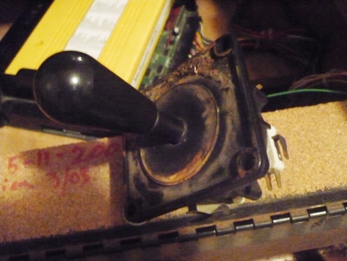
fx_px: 351
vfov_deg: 40.7
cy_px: 130
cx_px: 174
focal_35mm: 35
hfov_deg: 52.6
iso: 1250
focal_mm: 5.8
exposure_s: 1/13
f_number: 2.8
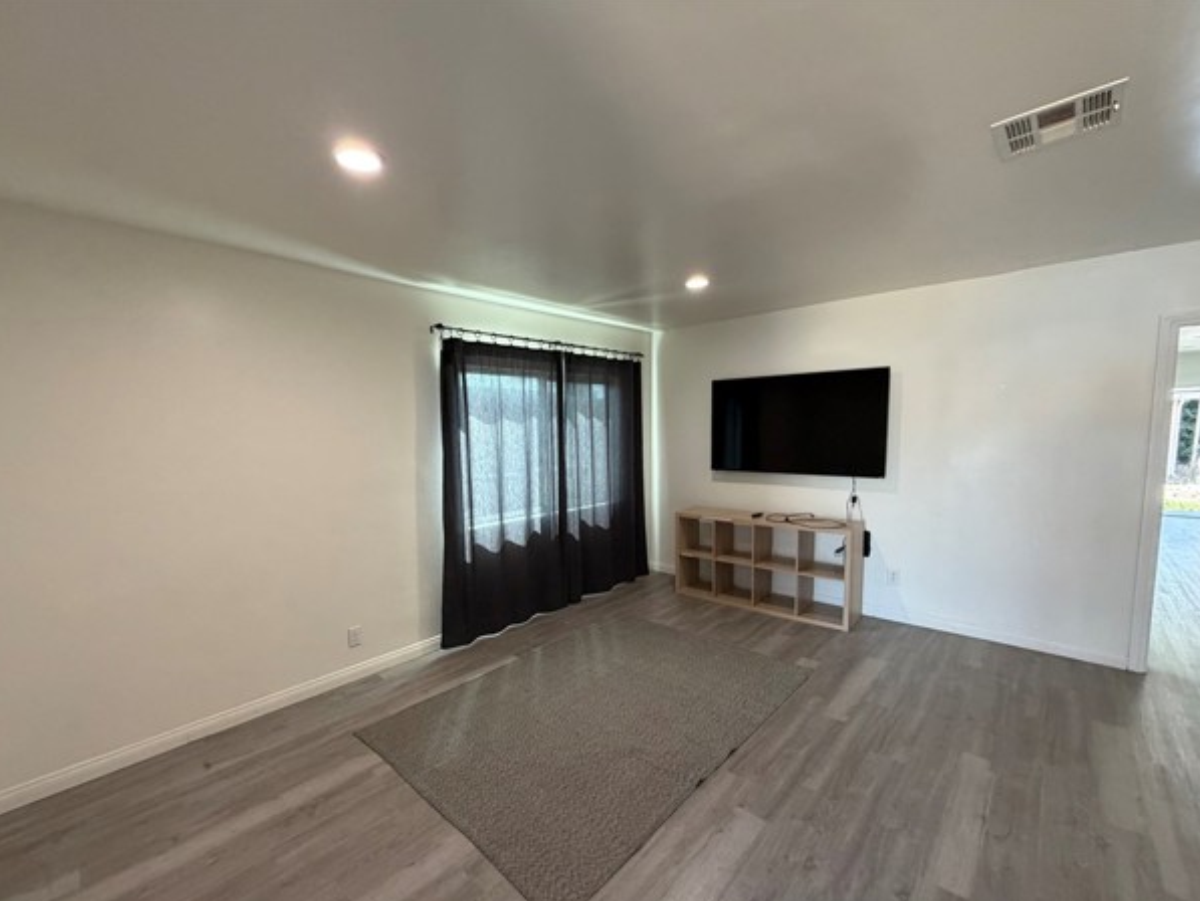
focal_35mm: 15
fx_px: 520
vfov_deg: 81.7
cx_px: 589
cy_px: 479
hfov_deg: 98.1
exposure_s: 1/109
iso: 320
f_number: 2.2
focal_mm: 2.22
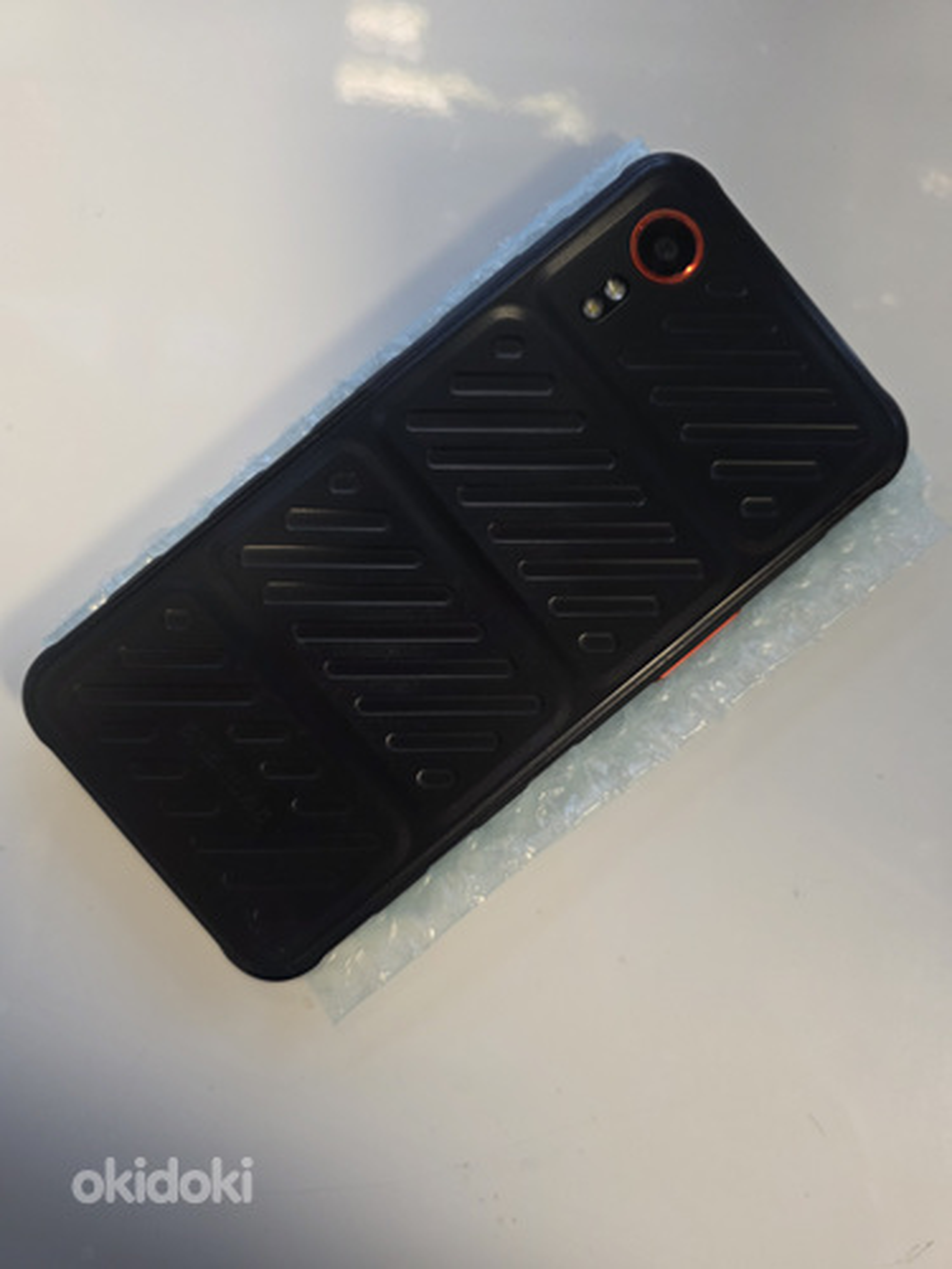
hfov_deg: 58.9
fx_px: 843
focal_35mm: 23
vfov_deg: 73.9
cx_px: 476
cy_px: 634
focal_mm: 6.3
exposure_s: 1/100
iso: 400
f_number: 1.7
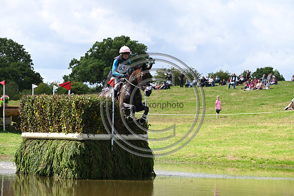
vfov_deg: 11.2
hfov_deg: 16.8
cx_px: 147
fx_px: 997
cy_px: 98
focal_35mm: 122
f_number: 5.6
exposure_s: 1/1250
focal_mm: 122
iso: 400
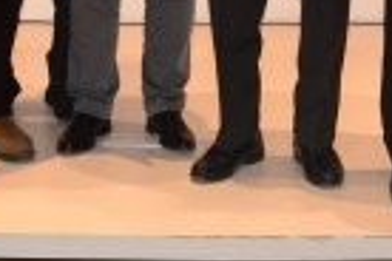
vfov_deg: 10.4
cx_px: 212
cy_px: -260
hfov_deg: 16.8
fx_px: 1328
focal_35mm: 122
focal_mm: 18
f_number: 3.5
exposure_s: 1/160
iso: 800
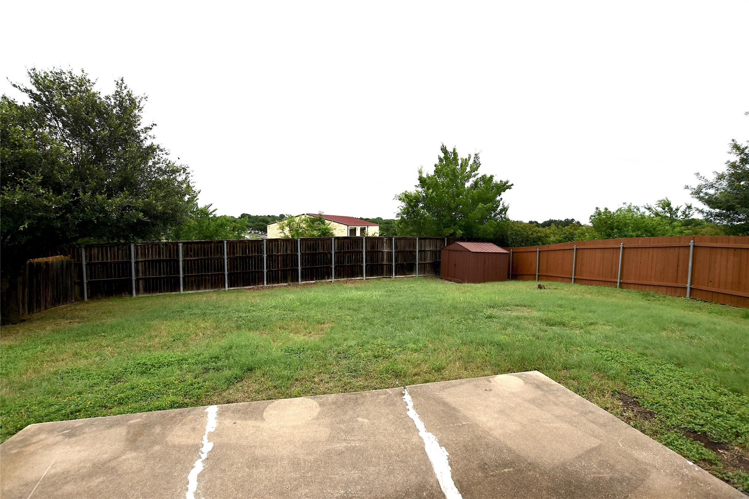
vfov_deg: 77.3
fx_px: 312
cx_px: 374
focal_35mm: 15
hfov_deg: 100.4
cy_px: 250
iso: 160
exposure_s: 1/1250
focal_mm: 10
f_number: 5.6
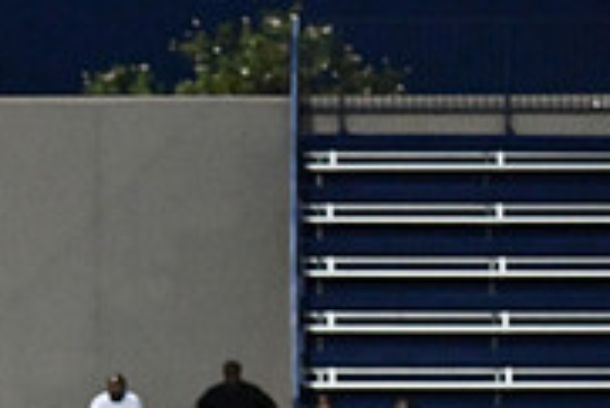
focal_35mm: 359
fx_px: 6088
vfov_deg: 3.8
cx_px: 91
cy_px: 595
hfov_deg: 5.7
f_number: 2.8
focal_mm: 112
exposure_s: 1/3200
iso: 14400
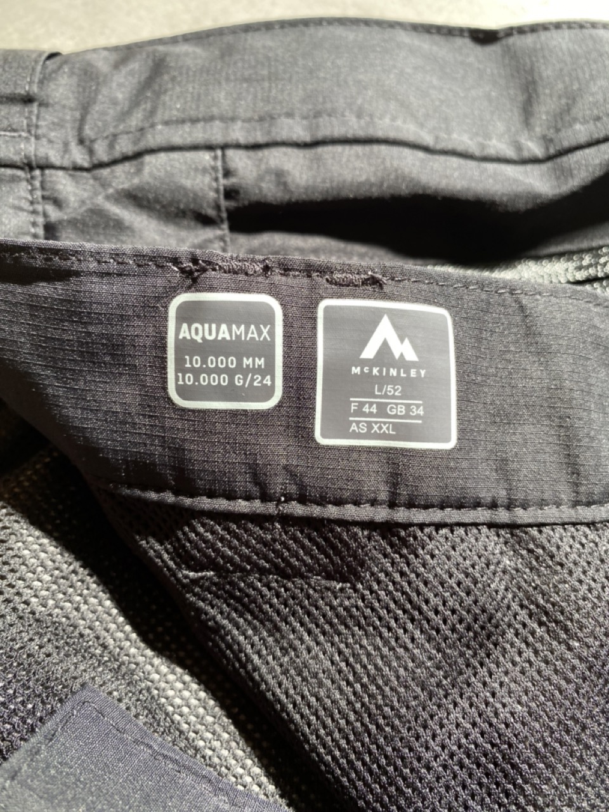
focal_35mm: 25
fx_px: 586
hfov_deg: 54.9
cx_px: 304
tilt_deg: -65.7
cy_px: 406
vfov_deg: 69.4
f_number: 1.8
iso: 100
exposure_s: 1/121
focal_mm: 4.25
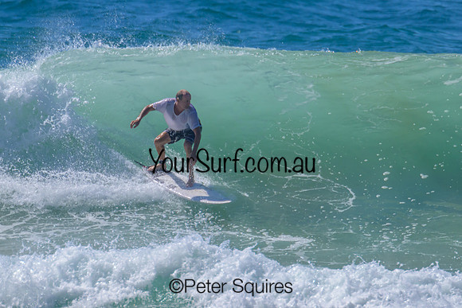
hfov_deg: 1.9
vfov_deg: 1.3
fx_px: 14106
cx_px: 217
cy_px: 117
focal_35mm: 1099
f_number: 11
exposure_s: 1/2000
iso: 640
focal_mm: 800
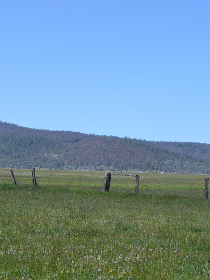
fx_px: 817
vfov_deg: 19.5
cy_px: 151
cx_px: 28
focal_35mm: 101
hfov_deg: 14.5
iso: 100
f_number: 7.1
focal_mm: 35
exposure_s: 1/200
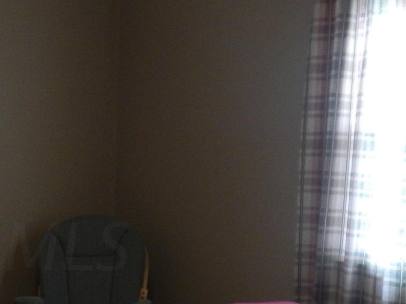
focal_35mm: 72
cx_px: 14
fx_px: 844
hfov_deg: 25.9
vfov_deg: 20.2
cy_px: 246
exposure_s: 1/15
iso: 400
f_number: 3.2
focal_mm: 4.5
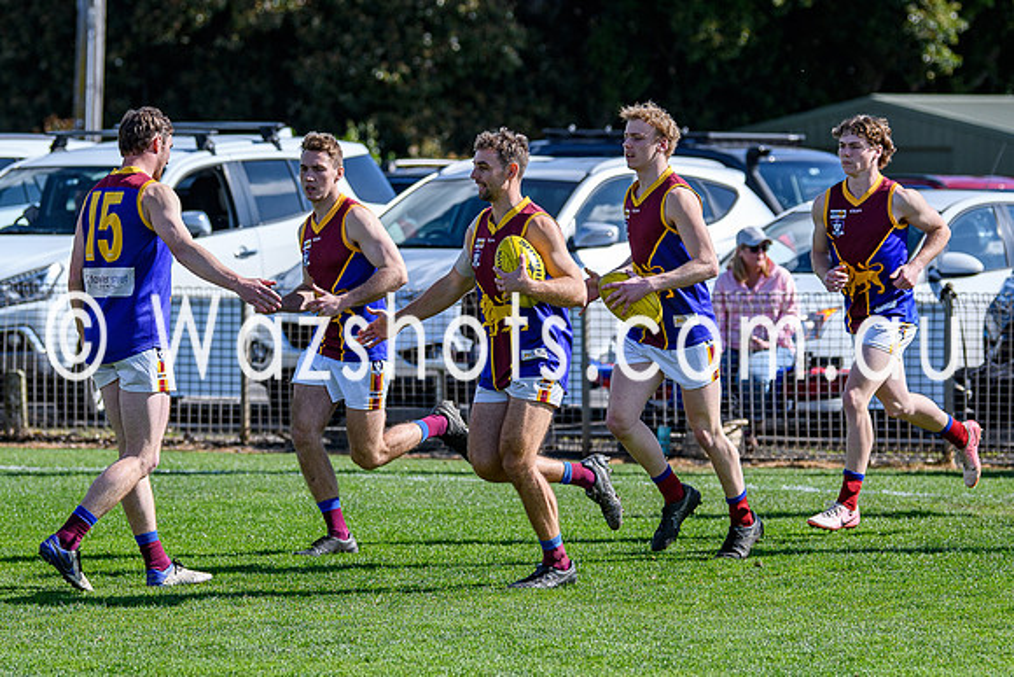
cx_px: 536
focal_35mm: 275
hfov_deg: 7.5
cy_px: 366
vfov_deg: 5.0
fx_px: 7754
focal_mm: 120
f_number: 2.8
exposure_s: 1/3200
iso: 200
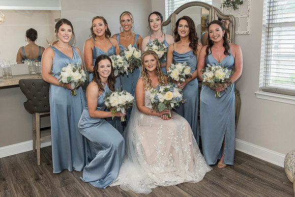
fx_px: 262
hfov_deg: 58.7
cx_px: 143
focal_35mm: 32
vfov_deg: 41.2
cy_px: 95
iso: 1000
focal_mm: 31
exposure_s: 1/200
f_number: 4
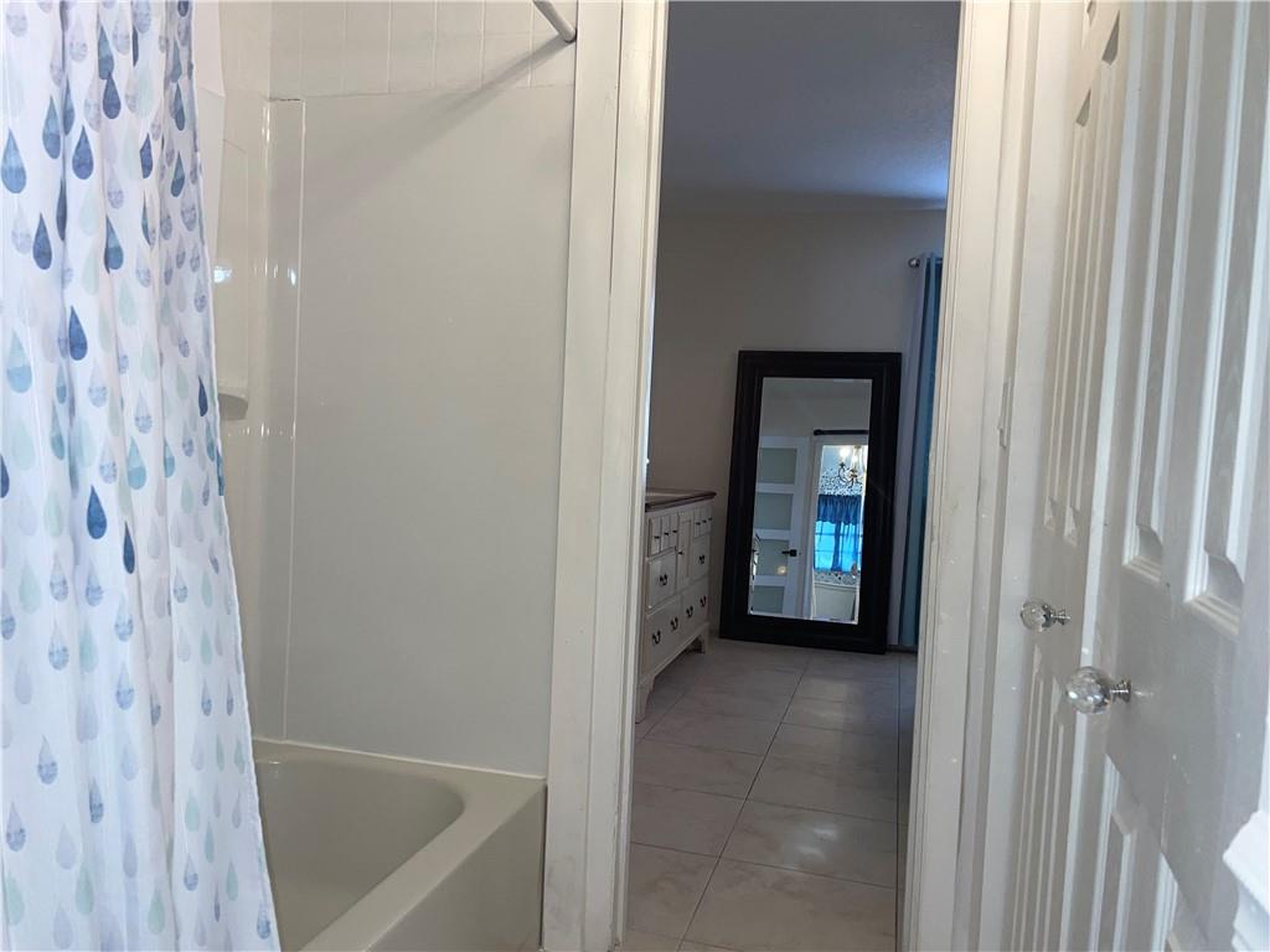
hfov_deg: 67.3
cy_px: 476
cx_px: 635
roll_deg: -2.6
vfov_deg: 53.1
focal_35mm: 26
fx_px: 954
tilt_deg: -2.6
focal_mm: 4.2
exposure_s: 1/120
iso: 64
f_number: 1.6
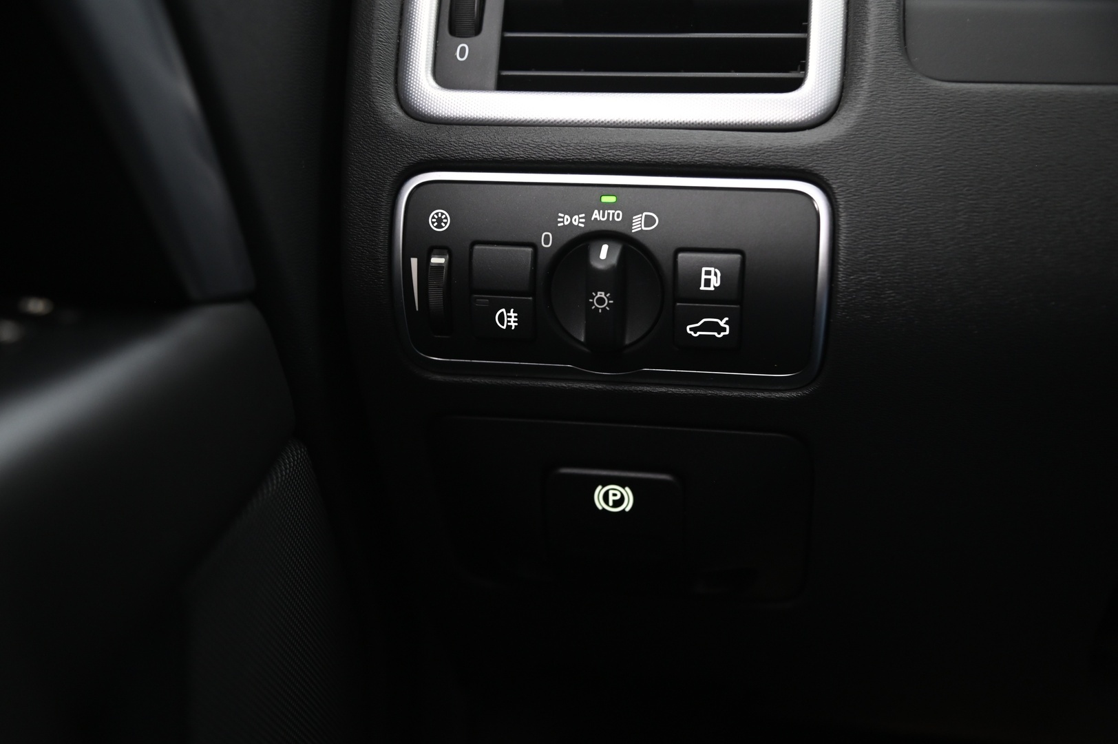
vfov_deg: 26.9
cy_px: 372
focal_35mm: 50
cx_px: 559
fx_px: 1551
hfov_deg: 39.6
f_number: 4
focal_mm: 50
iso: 2000
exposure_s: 1/8
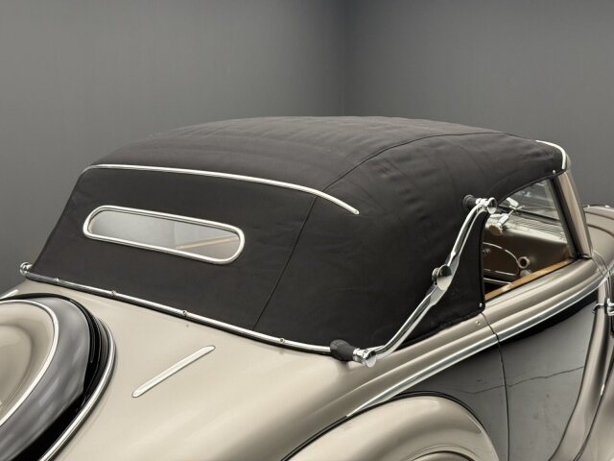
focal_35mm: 48
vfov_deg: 30.3
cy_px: 230
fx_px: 851
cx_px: 307
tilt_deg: -9.6
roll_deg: +0.2
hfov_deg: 39.7
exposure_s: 1/60
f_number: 1.78
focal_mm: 6.76
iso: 160
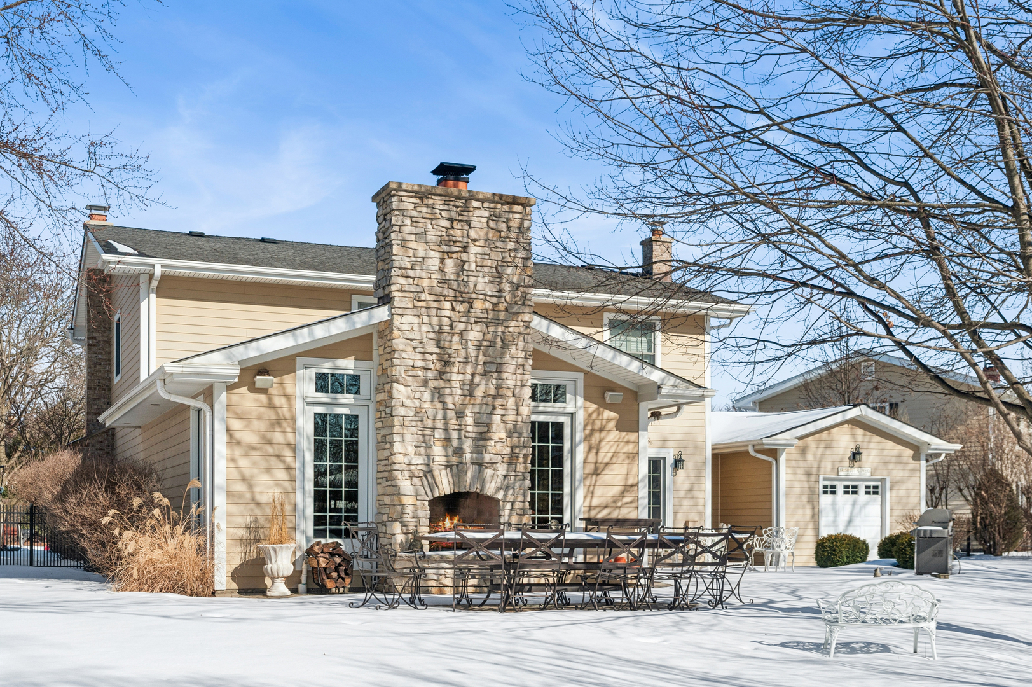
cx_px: 516
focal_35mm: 44
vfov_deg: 30.5
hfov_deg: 44.5
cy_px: 344
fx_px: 1261
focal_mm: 44
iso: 400
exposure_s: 1/2000
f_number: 8
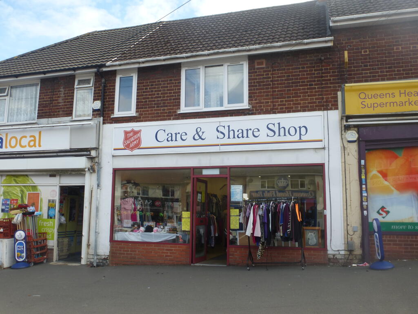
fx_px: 398
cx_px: 209
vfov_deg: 42.9
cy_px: 157
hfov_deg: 55.4
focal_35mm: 33
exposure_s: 1/320
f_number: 4
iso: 100
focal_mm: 5.9
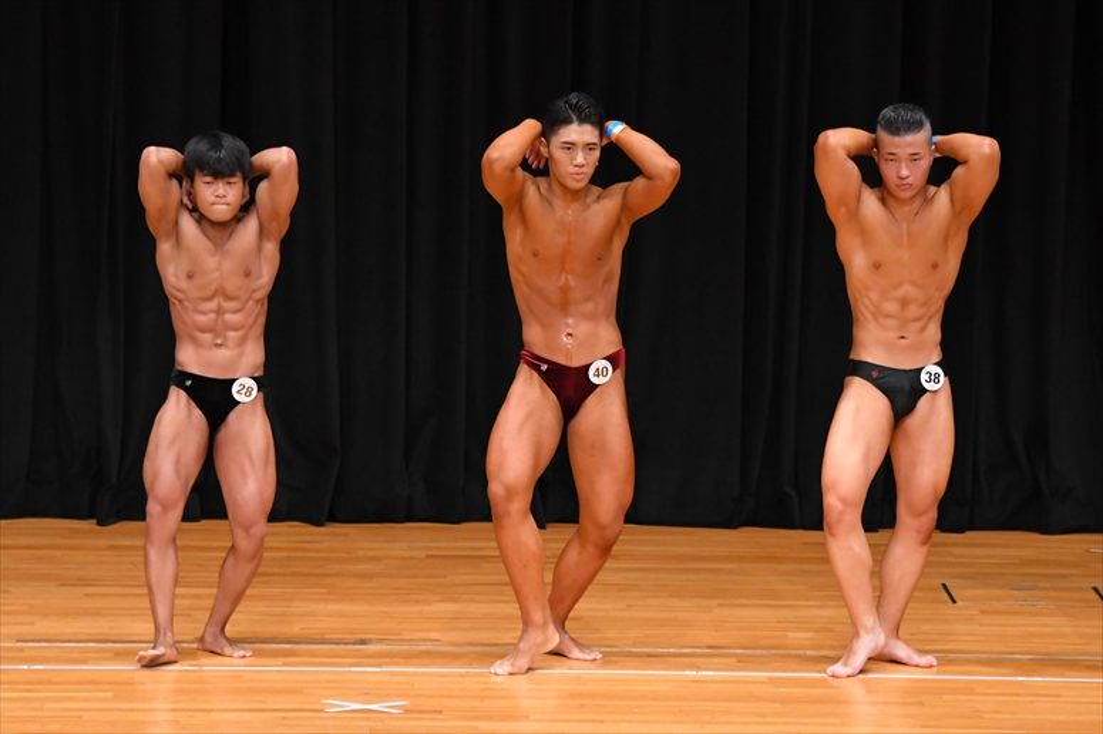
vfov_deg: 5.4
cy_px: 367
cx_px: 552
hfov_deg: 8.1
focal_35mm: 255
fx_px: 7809
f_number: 5.6
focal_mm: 170
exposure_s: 1/400
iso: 4000
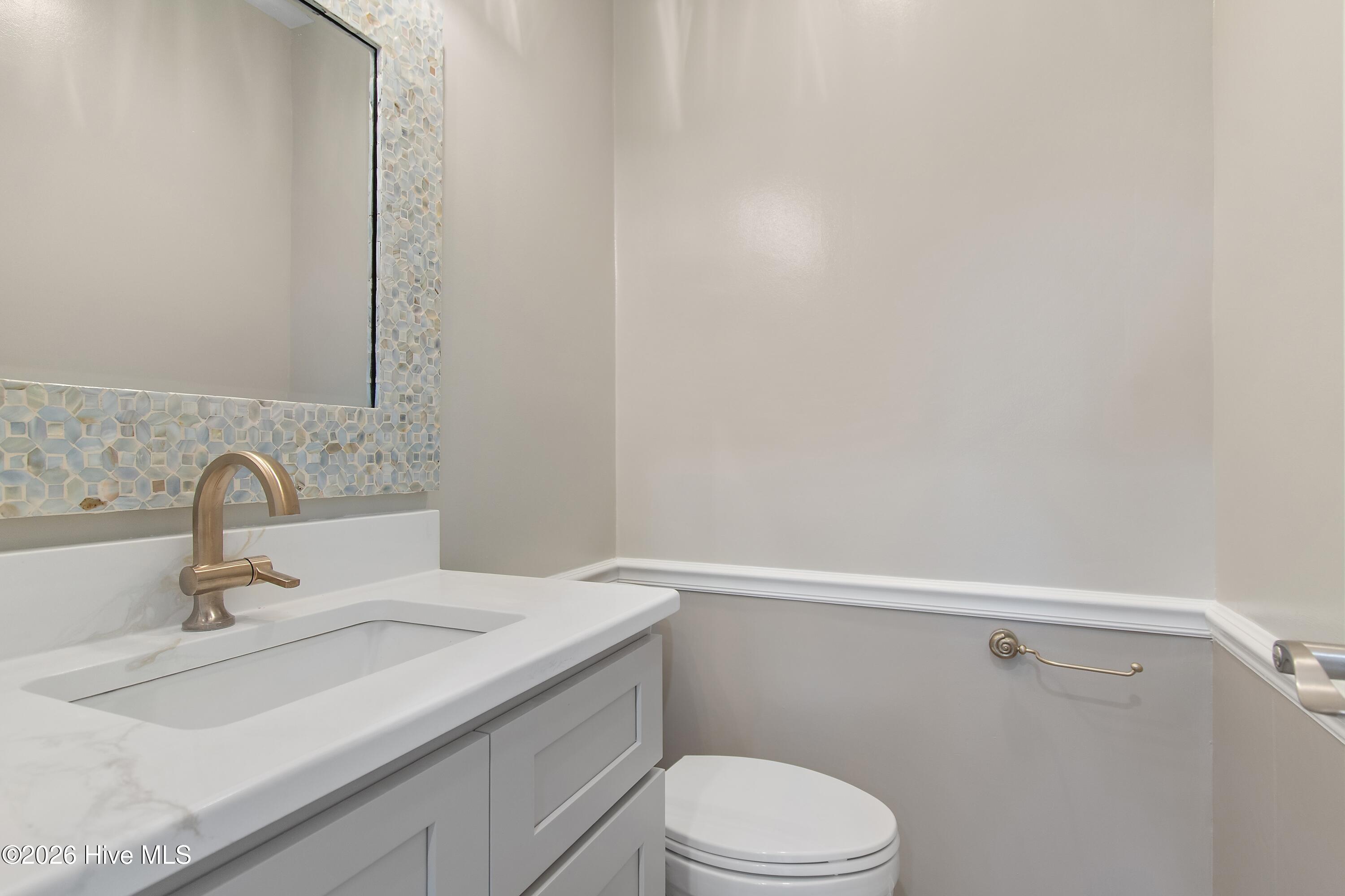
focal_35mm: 18
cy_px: 448
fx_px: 672
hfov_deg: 90.0
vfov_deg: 67.4
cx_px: 672
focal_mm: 12
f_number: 4.8
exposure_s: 1/15
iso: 100
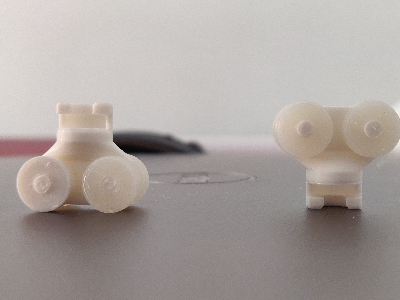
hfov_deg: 69.4
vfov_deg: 54.9
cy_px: 150
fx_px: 289
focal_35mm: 25
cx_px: 200
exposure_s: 1/20
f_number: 1.7
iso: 800
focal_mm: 4.25
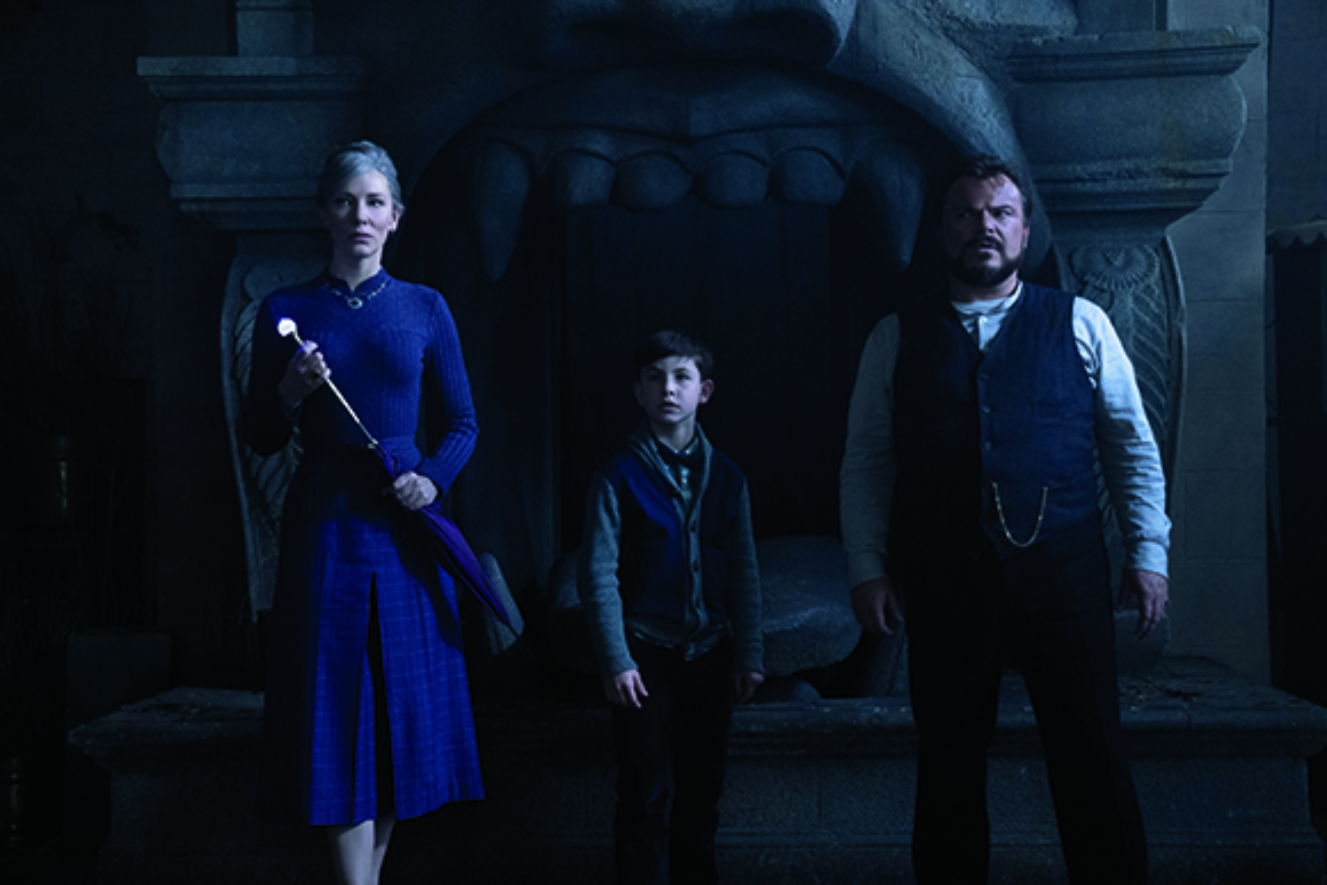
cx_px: 664
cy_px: 442
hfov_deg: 36.9
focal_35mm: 54
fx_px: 1991
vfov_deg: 25.1
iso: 8000
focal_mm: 54
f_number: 3.5
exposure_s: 1/100
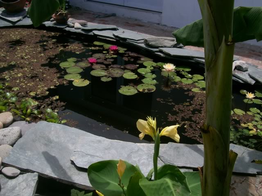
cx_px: 131
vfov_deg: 39.7
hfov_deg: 51.4
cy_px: 98
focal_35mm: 36
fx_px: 272
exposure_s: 1/567
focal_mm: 6
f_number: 4.8
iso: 80
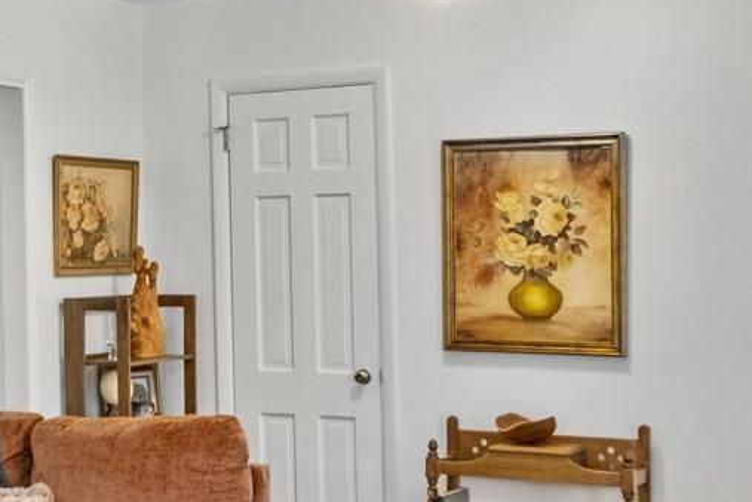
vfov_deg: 18.4
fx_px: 1546
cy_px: 319
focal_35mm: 74
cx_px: -128
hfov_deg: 24.9
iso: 400
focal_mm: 10
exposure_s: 1/2.5
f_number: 7.1
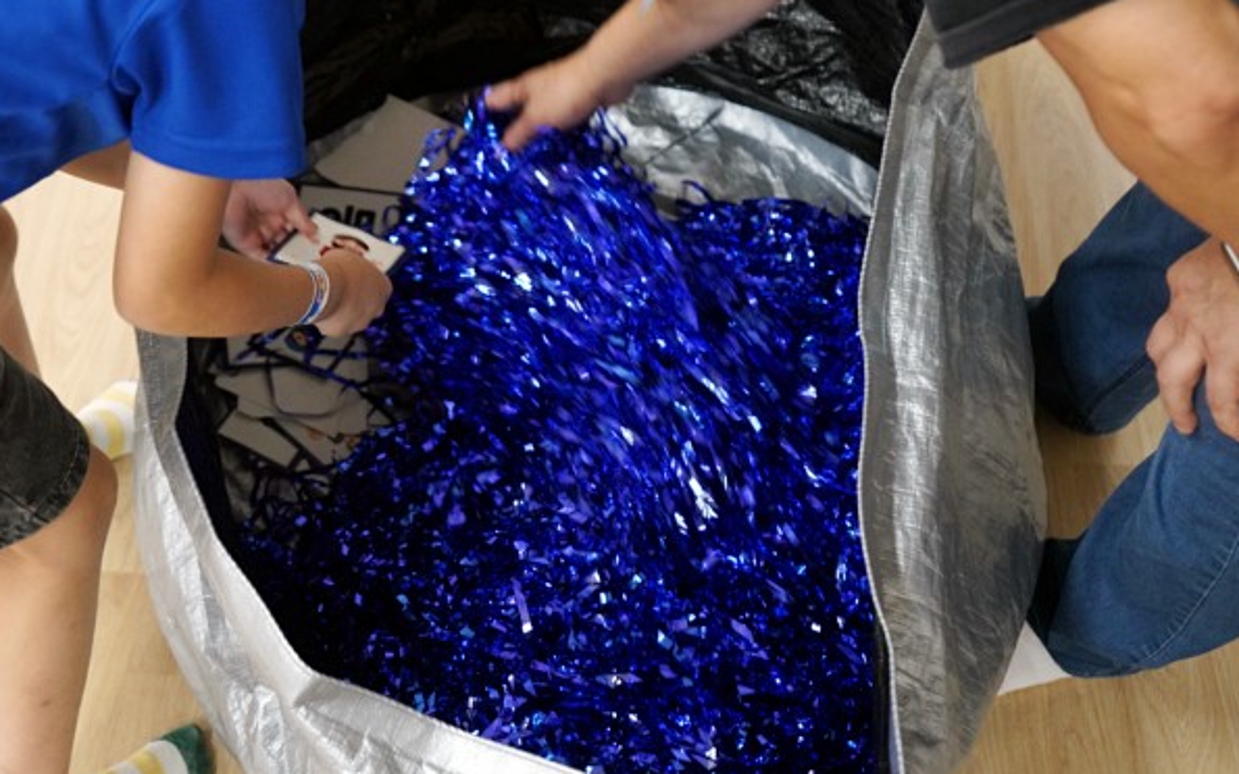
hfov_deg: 37.5
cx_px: 531
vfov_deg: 23.7
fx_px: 1824
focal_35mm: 54
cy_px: 187
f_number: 2.8
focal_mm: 35
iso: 2500
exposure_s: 1/160
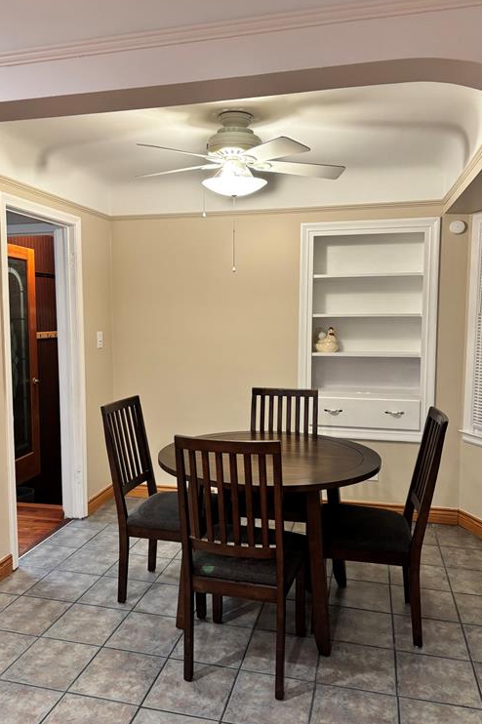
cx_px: 222
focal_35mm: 28
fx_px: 563
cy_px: 363
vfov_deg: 65.5
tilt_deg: -6.0
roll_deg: -0.8
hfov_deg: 46.3
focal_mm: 5.96
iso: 160
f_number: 1.6
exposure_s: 1/60
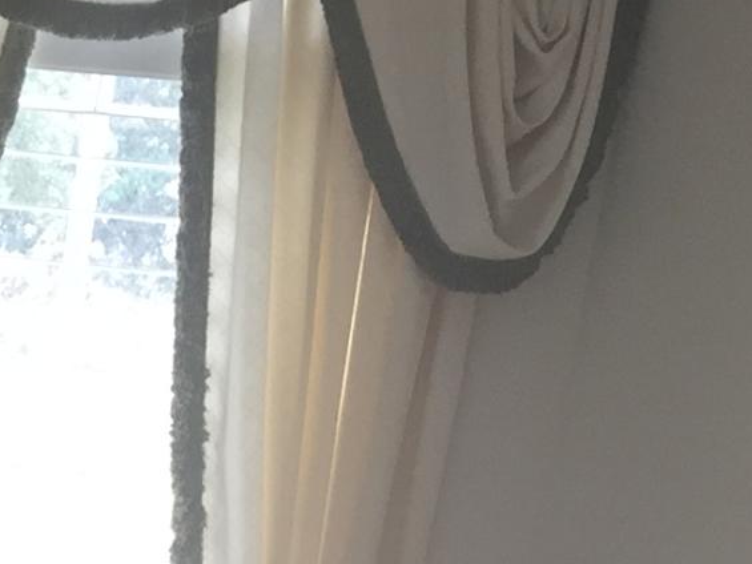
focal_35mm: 154
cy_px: 1358
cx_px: -708
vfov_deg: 8.7
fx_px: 3346
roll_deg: -6.0
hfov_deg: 11.6
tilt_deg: -19.3
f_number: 2.2
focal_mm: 4.15
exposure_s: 1/40
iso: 32
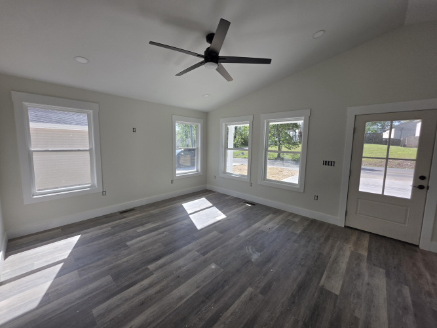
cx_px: 218
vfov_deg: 89.9
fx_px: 164
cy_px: 164
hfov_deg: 106.2
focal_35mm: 13
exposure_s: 1/634
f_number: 1.9
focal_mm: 2.2
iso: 40
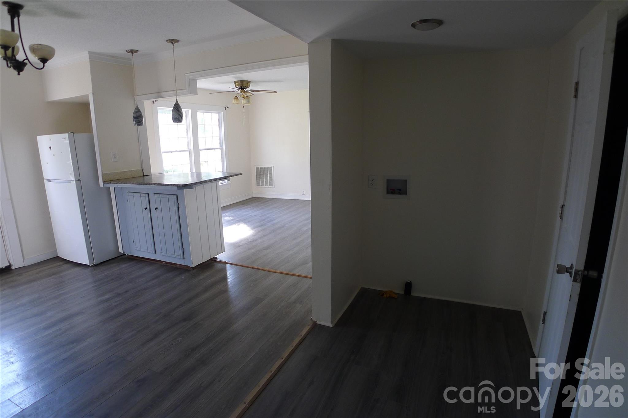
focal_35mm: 24
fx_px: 419
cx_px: 314
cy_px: 209
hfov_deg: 73.7
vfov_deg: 53.1
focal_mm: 5.1
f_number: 2
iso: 100
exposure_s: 1/60
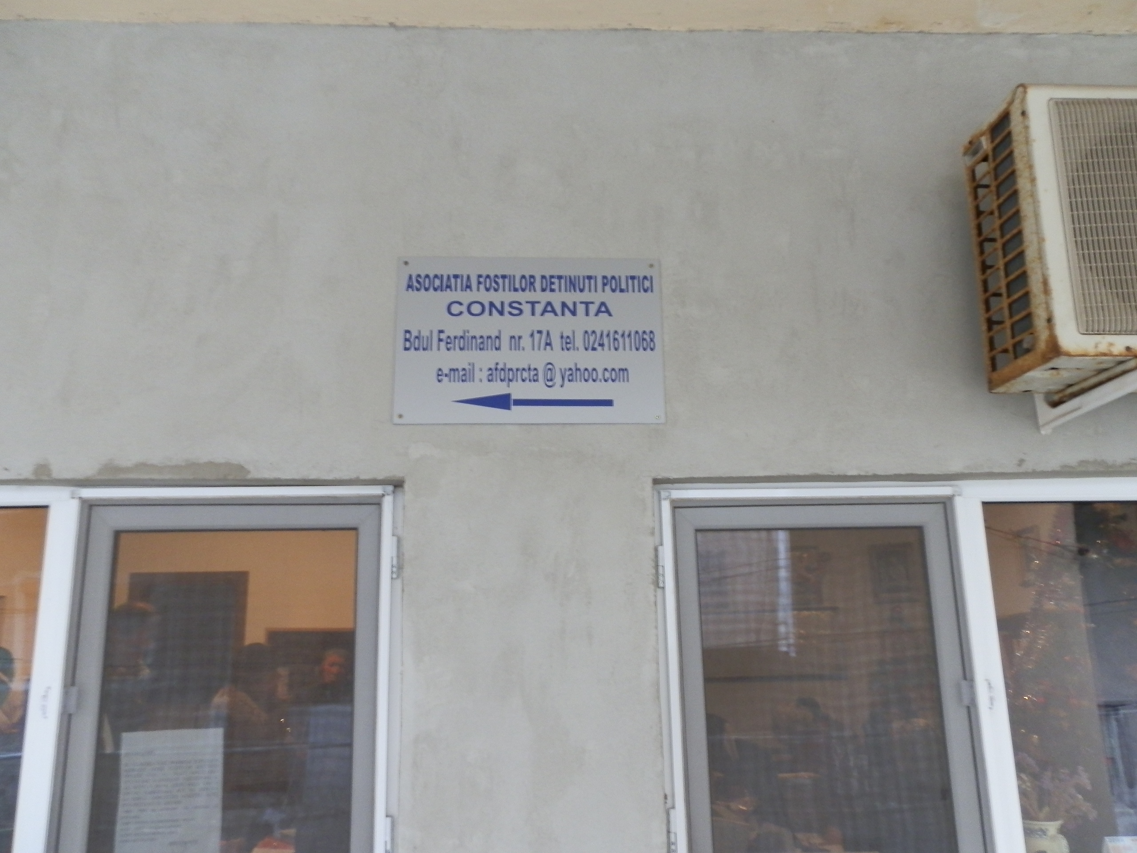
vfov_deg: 49.7
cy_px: 426
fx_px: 920
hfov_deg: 63.4
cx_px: 568
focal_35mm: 28
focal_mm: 5
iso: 200
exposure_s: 1/10
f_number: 3.1
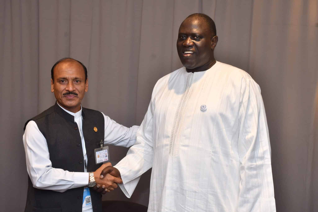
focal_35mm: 60
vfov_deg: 22.6
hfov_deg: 33.4
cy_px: 106
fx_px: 530
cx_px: 159
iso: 400
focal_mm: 40
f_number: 8
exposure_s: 1/80
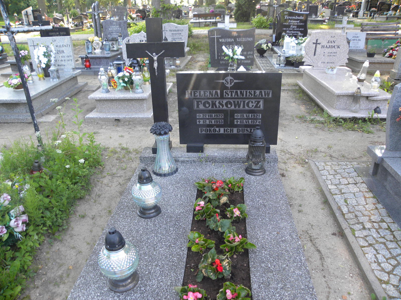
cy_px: 150
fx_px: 301
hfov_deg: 67.3
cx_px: 200
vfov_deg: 53.1
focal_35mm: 26
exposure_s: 1/82
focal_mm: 4.6
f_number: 2.8
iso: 114
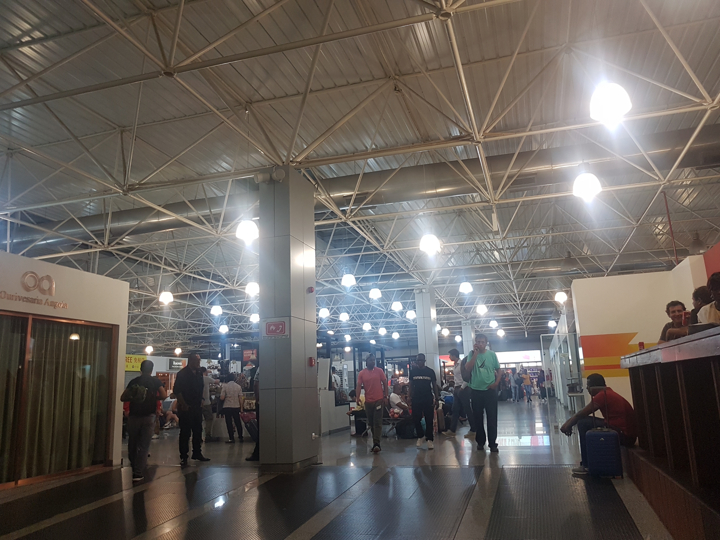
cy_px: 270
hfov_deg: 67.3
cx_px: 360
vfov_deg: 53.1
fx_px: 541
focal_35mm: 26
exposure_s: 1/50
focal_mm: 4.2
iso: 100
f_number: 1.7
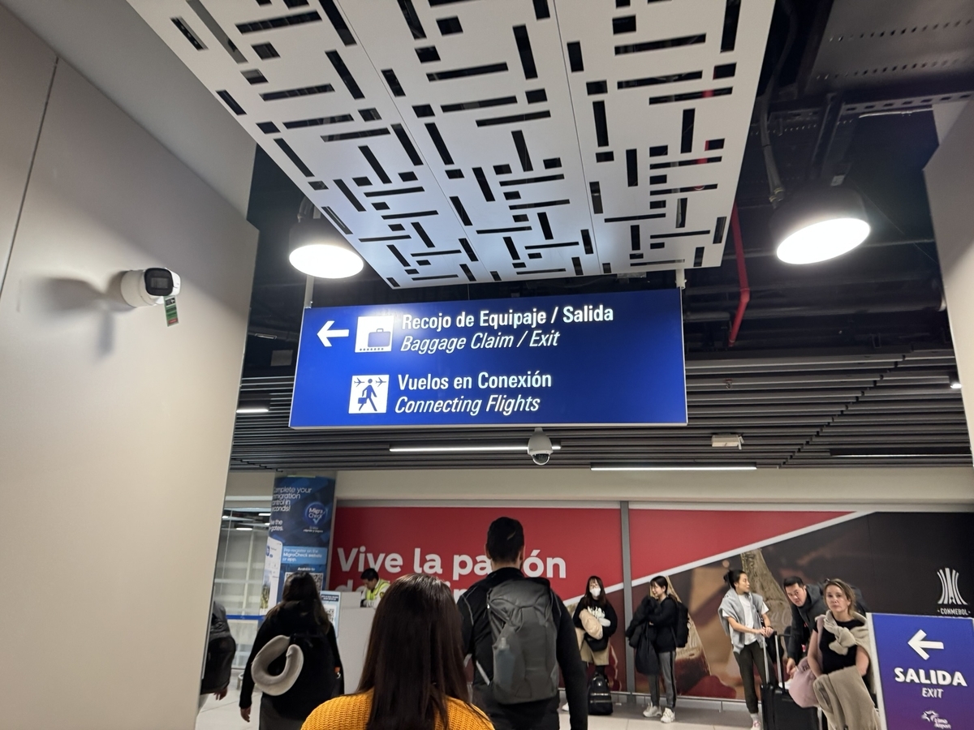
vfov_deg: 56.8
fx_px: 675
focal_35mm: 24
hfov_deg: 71.6
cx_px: 487
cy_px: 365
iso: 200
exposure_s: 1/60
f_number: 1.78
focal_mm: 6.76
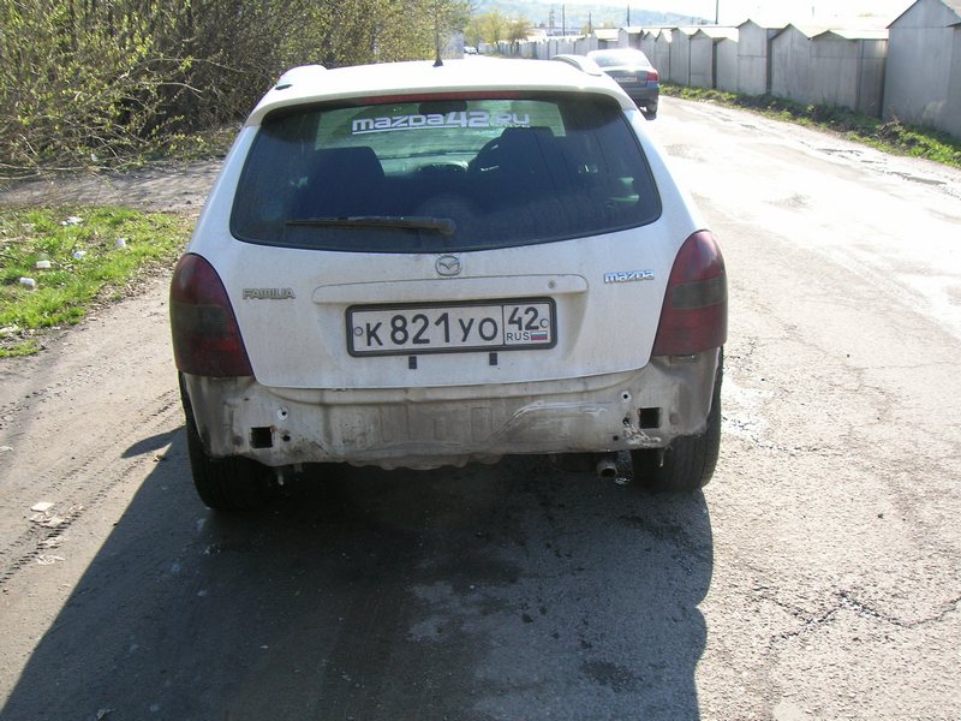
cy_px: 360
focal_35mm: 34
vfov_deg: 41.8
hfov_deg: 54.0
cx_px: 480
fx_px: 944
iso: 50
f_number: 4.9
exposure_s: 1/103
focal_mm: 5.7
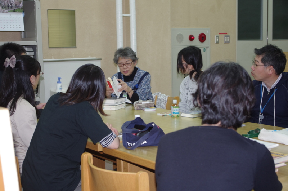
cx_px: 144
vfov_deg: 22.5
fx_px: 479
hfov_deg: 33.5
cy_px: 96
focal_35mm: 60
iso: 800
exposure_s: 1/100
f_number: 4.5
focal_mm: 40
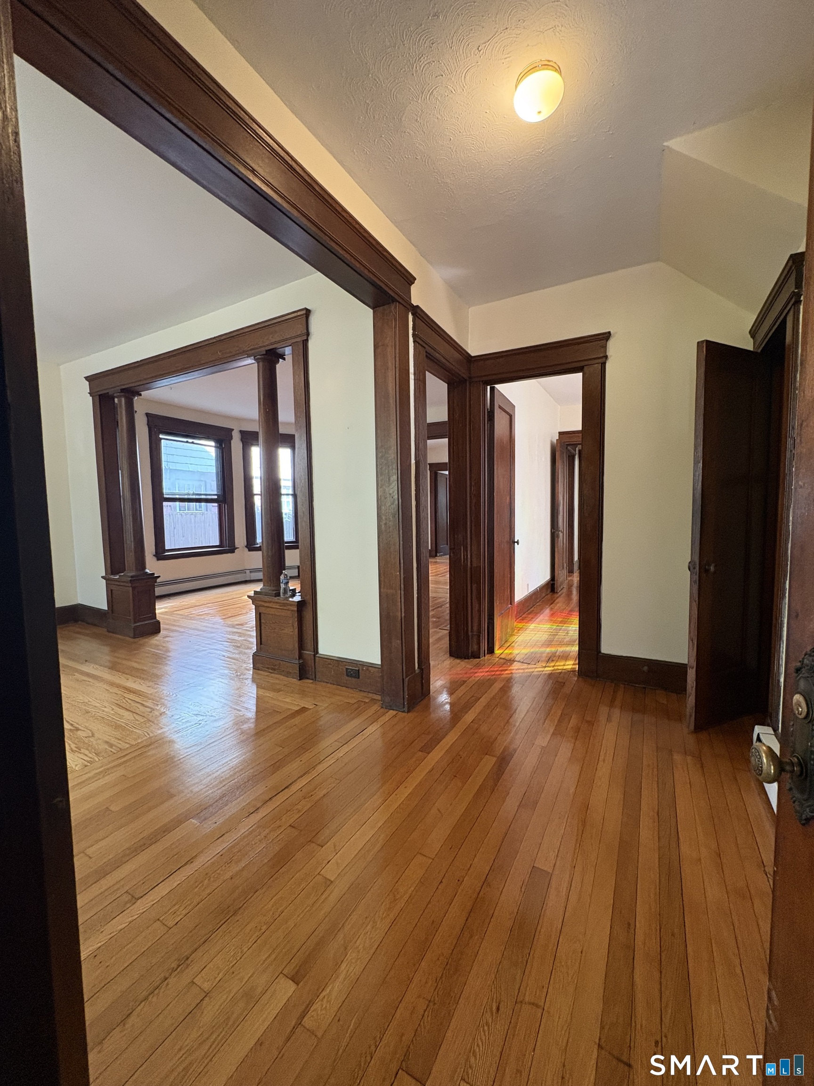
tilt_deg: -3.7
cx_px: 407
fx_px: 439
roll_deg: +0.4
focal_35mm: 14
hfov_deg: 85.7
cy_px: 543
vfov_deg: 102.1
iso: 400
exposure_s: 1/60
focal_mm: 2.22
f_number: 2.2
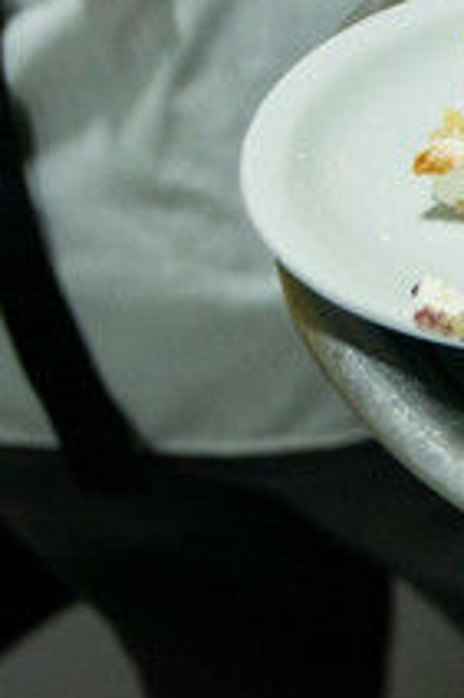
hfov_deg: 8.4
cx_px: 948
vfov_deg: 13.3
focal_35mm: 154
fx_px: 2982
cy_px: 389
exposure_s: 1/50
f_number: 3.3
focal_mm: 34
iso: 1000
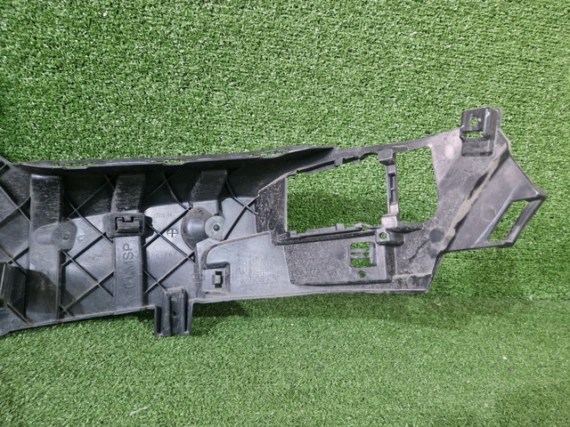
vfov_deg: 58.9
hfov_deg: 73.9
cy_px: 214
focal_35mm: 23
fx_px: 379
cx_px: 285
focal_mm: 5.4
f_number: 1.8
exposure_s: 1/100
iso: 80
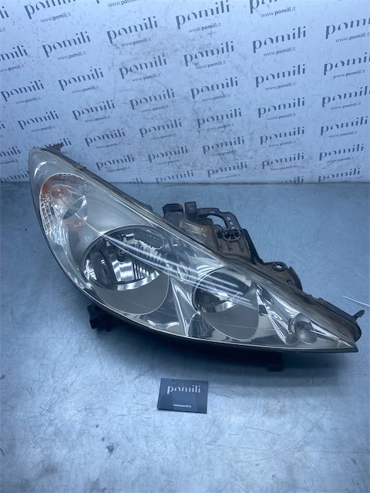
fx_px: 371
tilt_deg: -48.0
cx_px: 185
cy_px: 246
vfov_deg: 67.3
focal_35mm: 26
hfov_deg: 53.1
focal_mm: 4.25
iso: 32
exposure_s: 1/1016
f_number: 1.8
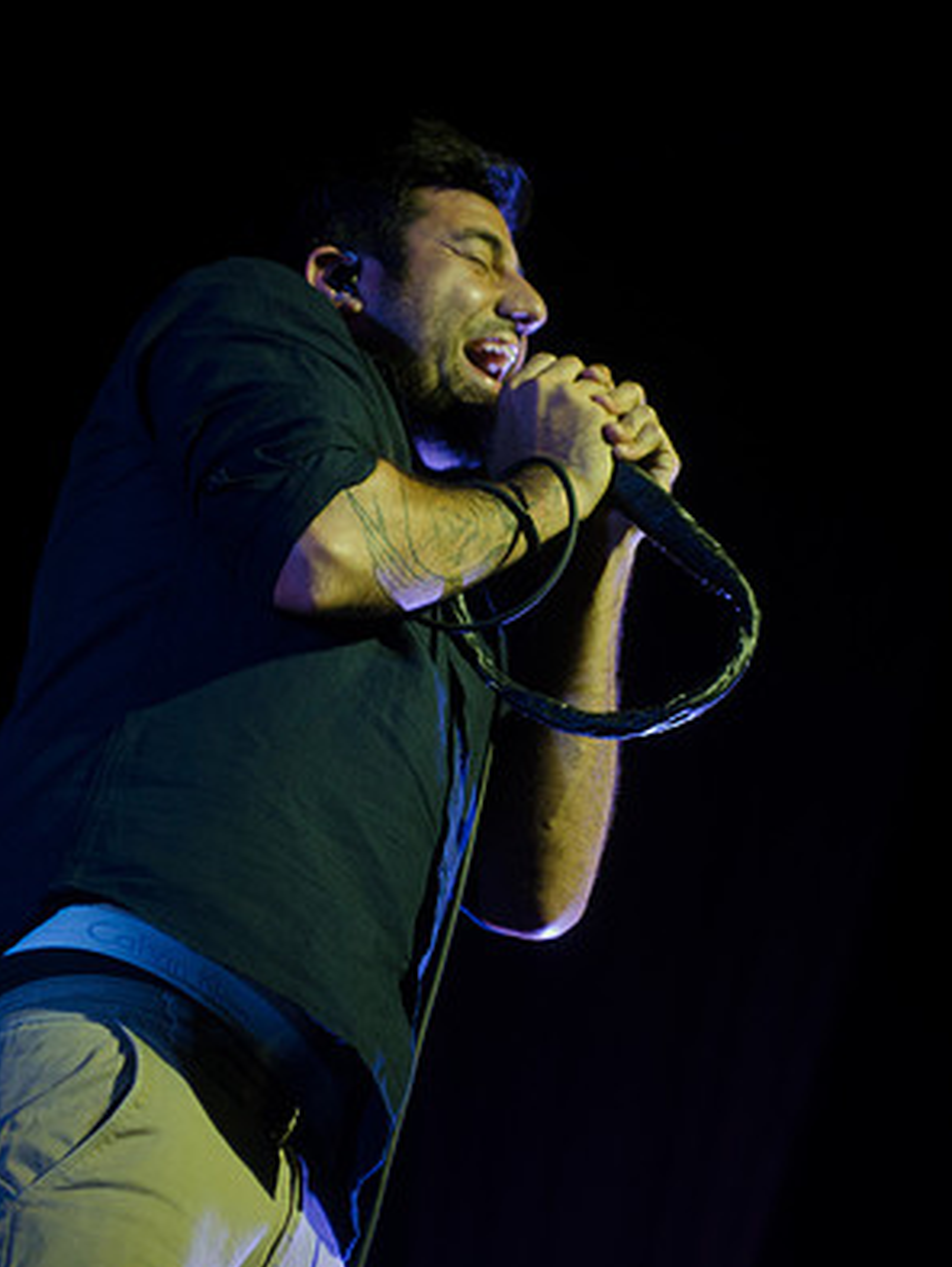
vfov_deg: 17.1
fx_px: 4212
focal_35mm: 115
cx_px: 476
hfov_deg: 12.9
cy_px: 598
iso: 1600
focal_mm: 70
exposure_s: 1/250
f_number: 2.8
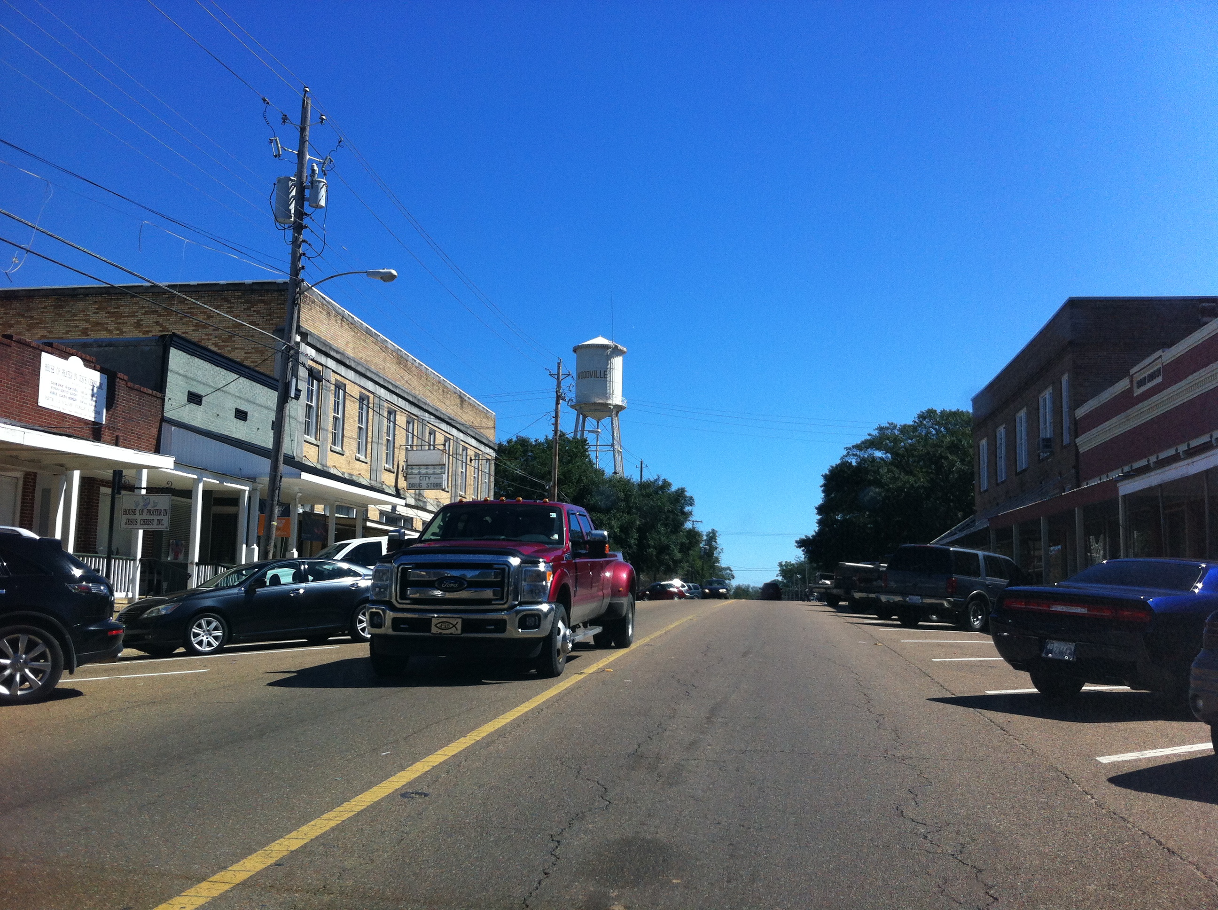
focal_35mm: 35
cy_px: 455
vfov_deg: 40.6
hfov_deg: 52.7
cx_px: 609
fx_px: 1230
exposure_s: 1/1077
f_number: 2.8
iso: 80
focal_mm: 3.85
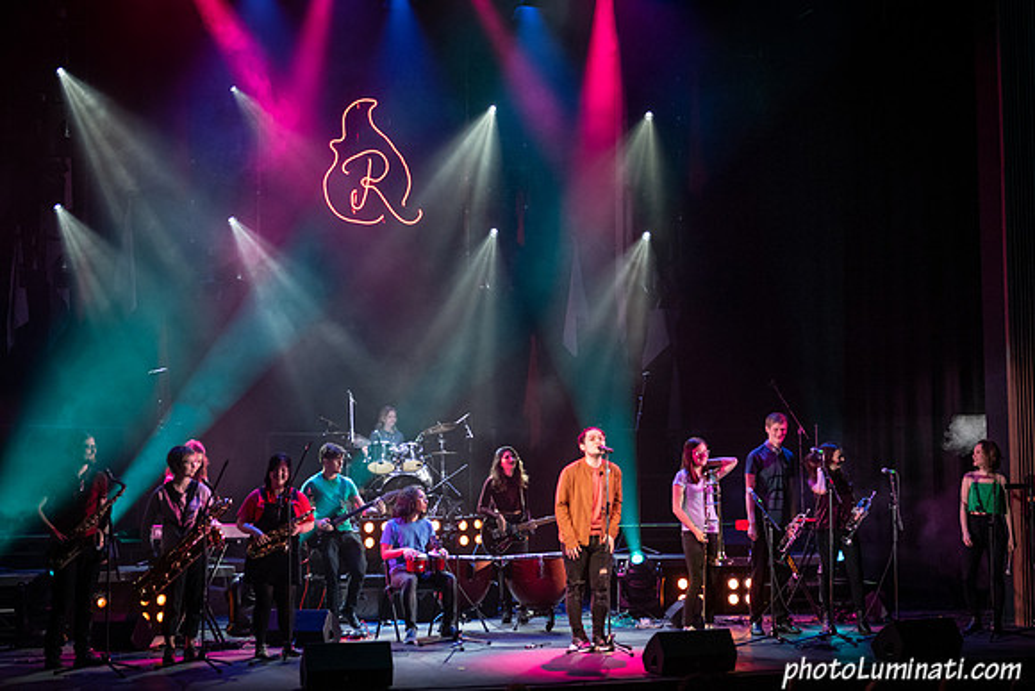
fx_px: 1682
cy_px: 366
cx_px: 562
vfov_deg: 23.2
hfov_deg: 34.2
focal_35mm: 58
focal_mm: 48
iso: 2500
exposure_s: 1/125
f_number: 3.5
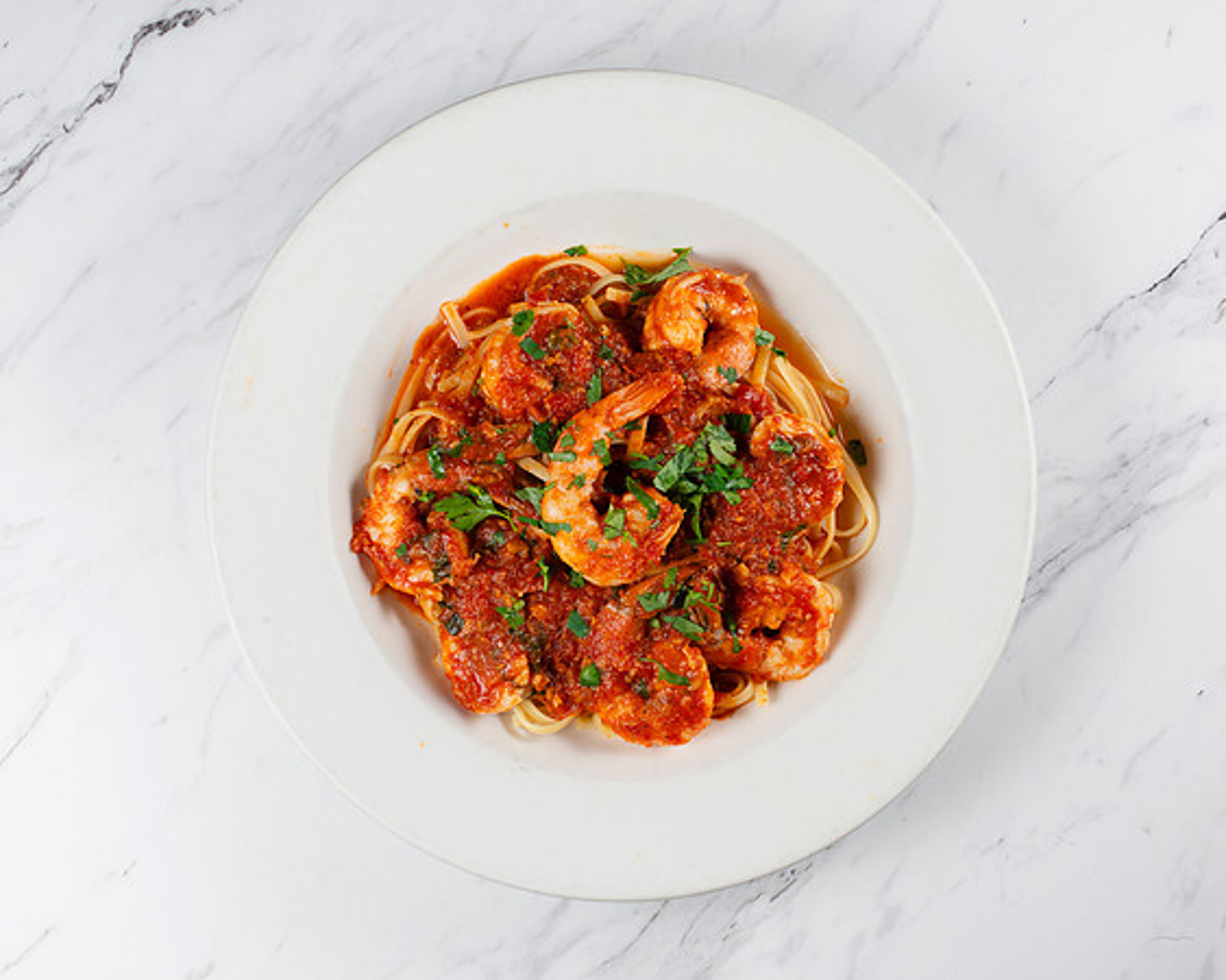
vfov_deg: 24.6
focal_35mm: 62
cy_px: 540
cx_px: 627
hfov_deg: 30.5
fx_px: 2248
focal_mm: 50
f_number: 10
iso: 200
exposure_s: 1/200
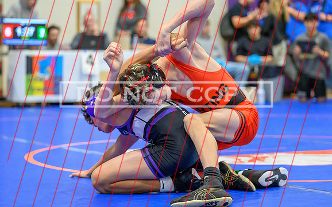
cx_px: 138
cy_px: 80
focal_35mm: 120
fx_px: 1086
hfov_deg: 17.4
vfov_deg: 10.9
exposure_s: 1/640
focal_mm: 99
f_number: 2.8
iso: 5600
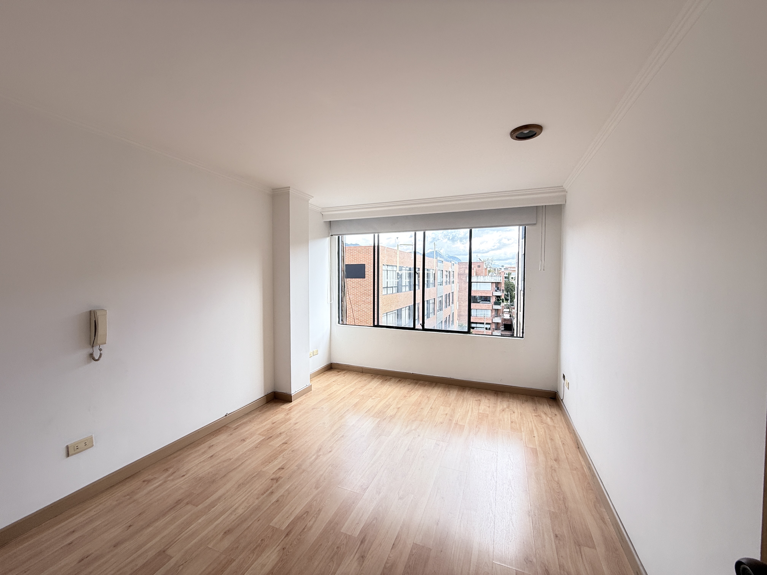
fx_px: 310
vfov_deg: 85.7
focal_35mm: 14
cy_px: 288
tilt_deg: -1.7
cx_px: 384
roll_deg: -0.6
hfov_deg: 102.1
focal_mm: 2.22
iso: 50
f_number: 2.2
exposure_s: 1/99
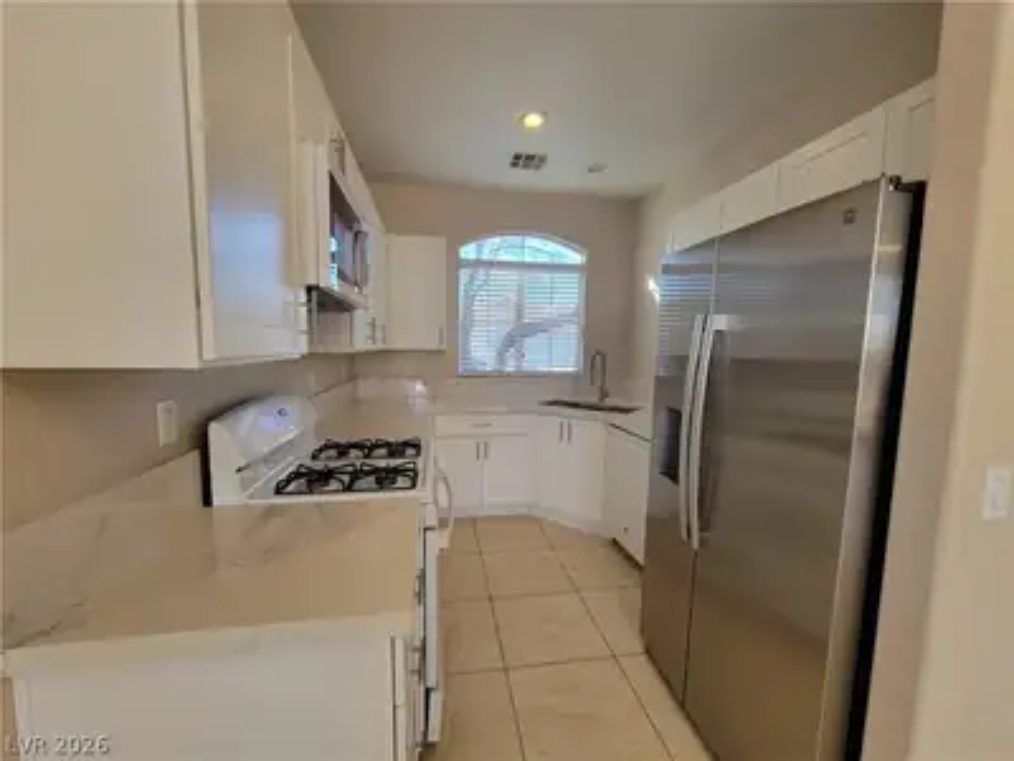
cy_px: 380
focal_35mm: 13
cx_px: 507
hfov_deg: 106.2
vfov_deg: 89.9
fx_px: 381
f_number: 2.2
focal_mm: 2.2
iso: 80
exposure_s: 1/60
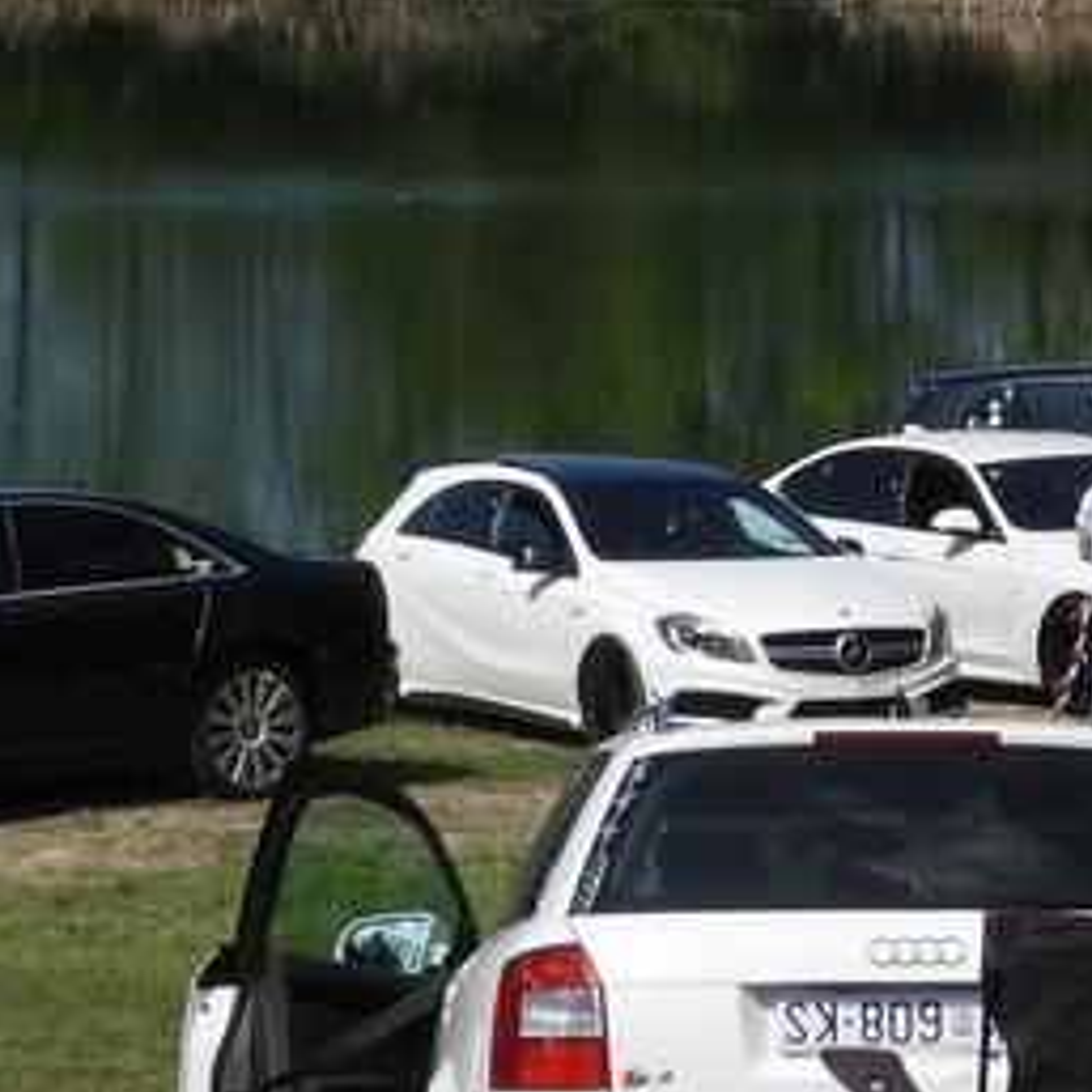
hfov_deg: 8.3
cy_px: -144
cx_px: 1619
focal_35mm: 206
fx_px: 7352
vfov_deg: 8.4
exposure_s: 1/1600
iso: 100
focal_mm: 9
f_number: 3.5
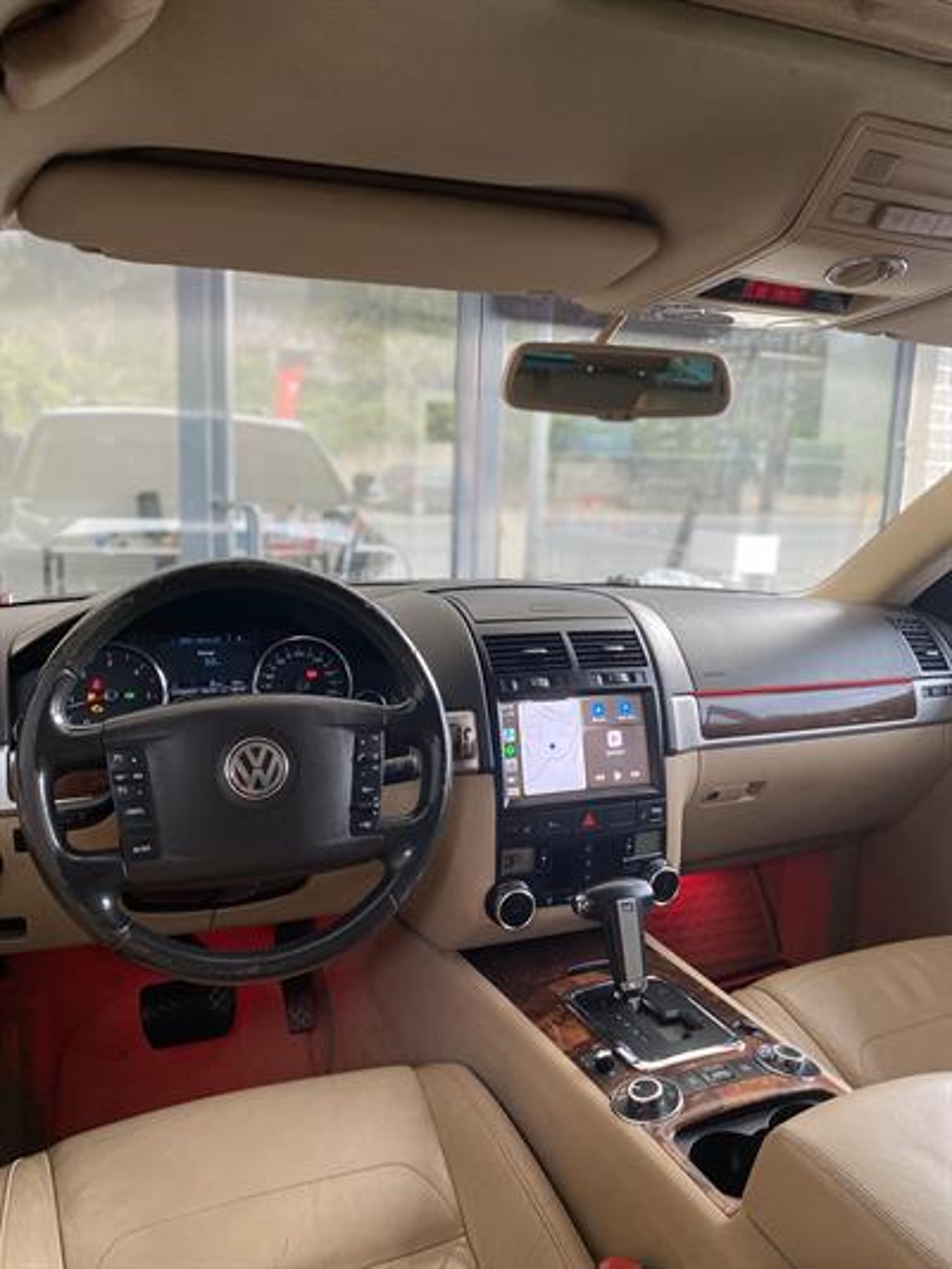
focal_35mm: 26
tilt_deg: -8.9
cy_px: 634
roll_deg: -1.5
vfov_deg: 67.3
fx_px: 953
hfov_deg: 53.1
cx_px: 476
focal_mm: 4.25
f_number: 1.8
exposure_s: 1/117
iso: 125
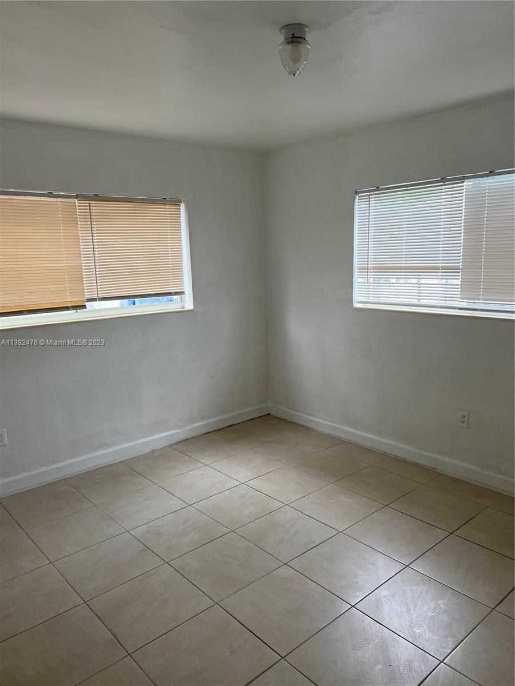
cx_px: 258
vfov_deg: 67.3
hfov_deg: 53.1
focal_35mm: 26
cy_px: 343
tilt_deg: -7.2
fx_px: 516
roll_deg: +2.7
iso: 50
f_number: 1.5
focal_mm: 5.7
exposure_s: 1/155
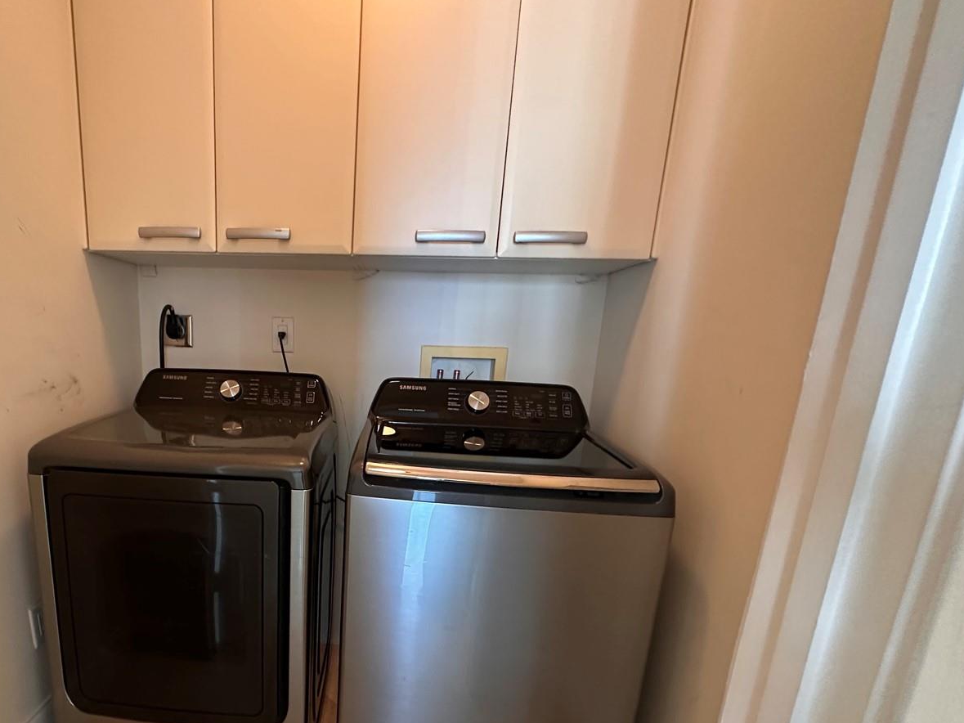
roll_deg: -2.2
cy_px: 460
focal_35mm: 19
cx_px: 333
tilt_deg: -12.7
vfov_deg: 67.4
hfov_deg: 82.2
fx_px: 529
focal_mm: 2.22
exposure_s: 1/60
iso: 640
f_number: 2.2
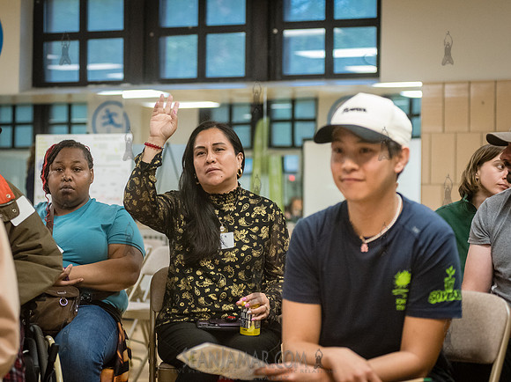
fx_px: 1277
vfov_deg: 17.0
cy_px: 191
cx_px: 225
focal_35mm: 87
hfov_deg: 22.6
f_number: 3.5
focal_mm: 80
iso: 6400
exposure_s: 1/200
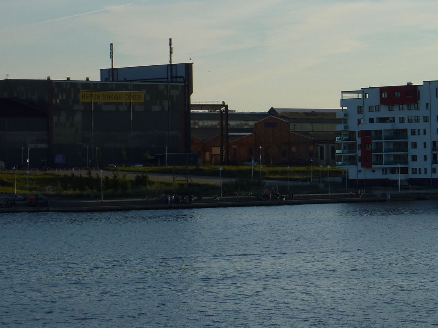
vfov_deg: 9.2
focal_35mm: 161
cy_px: 111
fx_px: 2037
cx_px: 343
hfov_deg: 12.2
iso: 80
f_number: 5.6
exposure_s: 1/500
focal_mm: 15.8
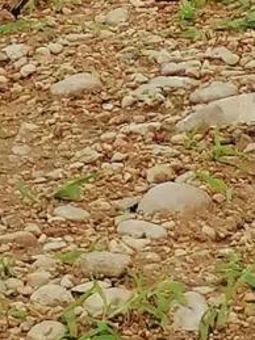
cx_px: 448
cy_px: -543
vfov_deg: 7.1
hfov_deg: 5.7
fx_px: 2536
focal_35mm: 258
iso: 50
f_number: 1.8
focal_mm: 5.3
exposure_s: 1/341
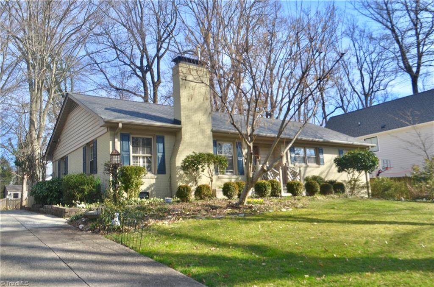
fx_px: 397
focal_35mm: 33
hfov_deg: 57.3
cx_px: 217
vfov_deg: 39.8
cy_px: 144
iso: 160
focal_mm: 22
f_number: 8
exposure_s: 1/250
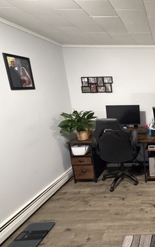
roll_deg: +3.3
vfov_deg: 77.1
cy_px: 118
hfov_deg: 41.6
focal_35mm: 23
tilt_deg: -11.2
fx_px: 155
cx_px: 172
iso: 640
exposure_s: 1/60
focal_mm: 2.22
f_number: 2.2
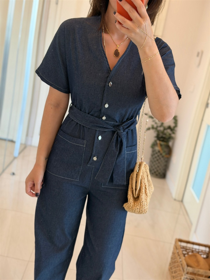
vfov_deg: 39.7
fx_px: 388
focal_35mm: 48
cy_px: 140
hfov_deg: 30.3
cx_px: 105
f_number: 1.78
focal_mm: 6.76
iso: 250
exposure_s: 1/51
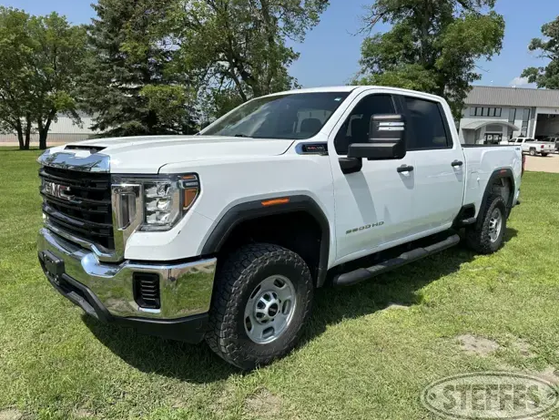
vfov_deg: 54.9
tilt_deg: -10.1
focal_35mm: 25
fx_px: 404
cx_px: 290
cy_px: 215
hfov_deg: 69.3
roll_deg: -1.1
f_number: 1.78
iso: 80
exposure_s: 1/5000
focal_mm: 6.86
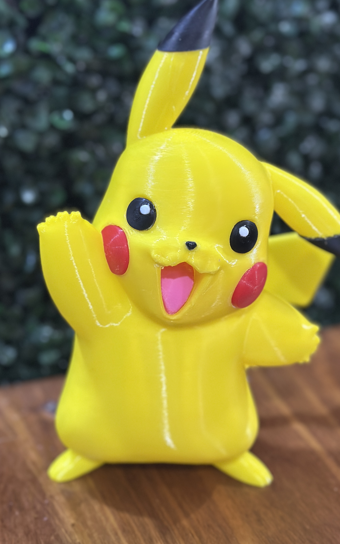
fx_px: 949
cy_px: 229
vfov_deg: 31.9
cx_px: 160
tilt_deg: -17.4
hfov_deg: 20.3
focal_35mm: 64
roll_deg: +1.4
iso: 250
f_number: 1.78
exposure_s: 1/33
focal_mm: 6.86
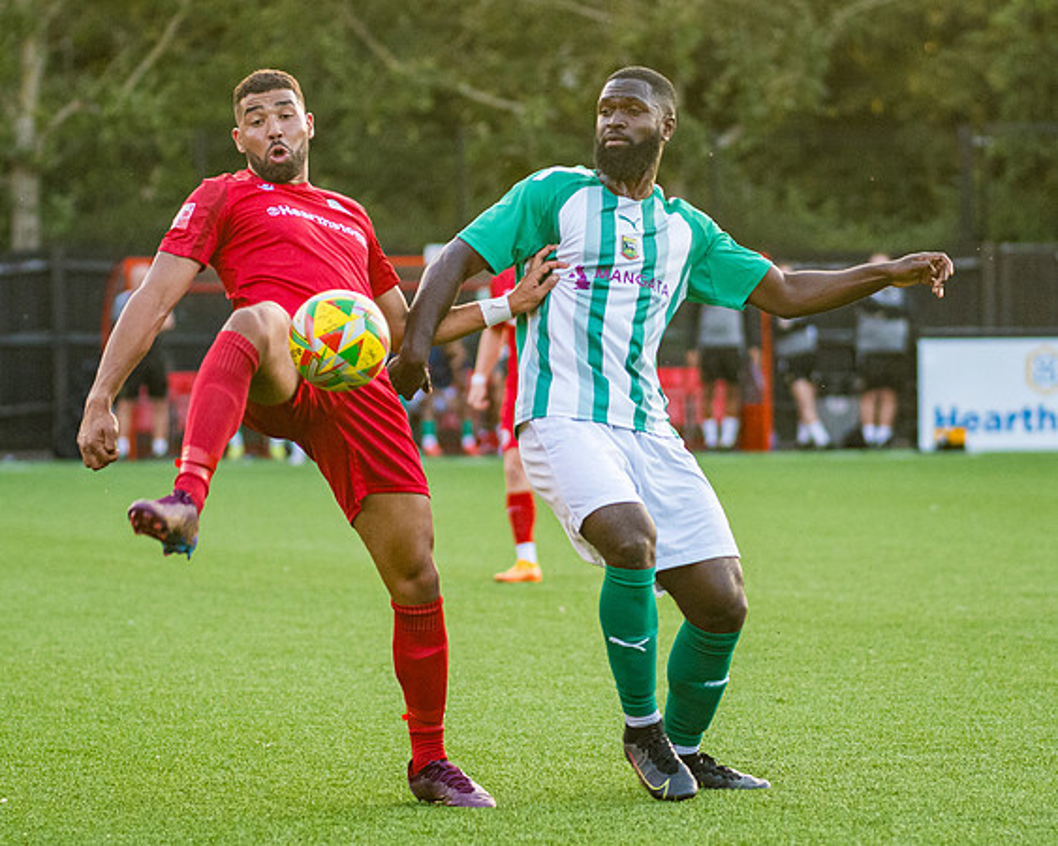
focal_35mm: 241
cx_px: 592
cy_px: 413
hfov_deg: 8.0
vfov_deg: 6.4
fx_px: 7534
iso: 1250
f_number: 2.8
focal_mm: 120
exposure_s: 1/1000
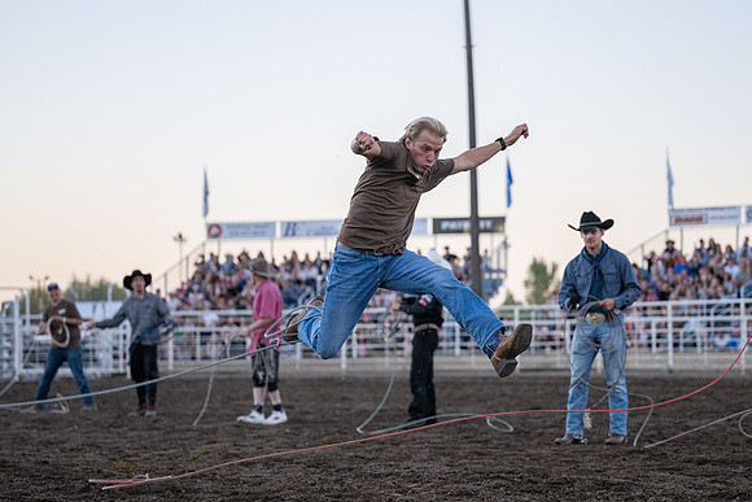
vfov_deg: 12.5
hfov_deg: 18.6
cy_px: 246
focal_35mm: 110
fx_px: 2292
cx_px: 412
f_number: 2.8
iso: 1600
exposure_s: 1/1000
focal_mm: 85
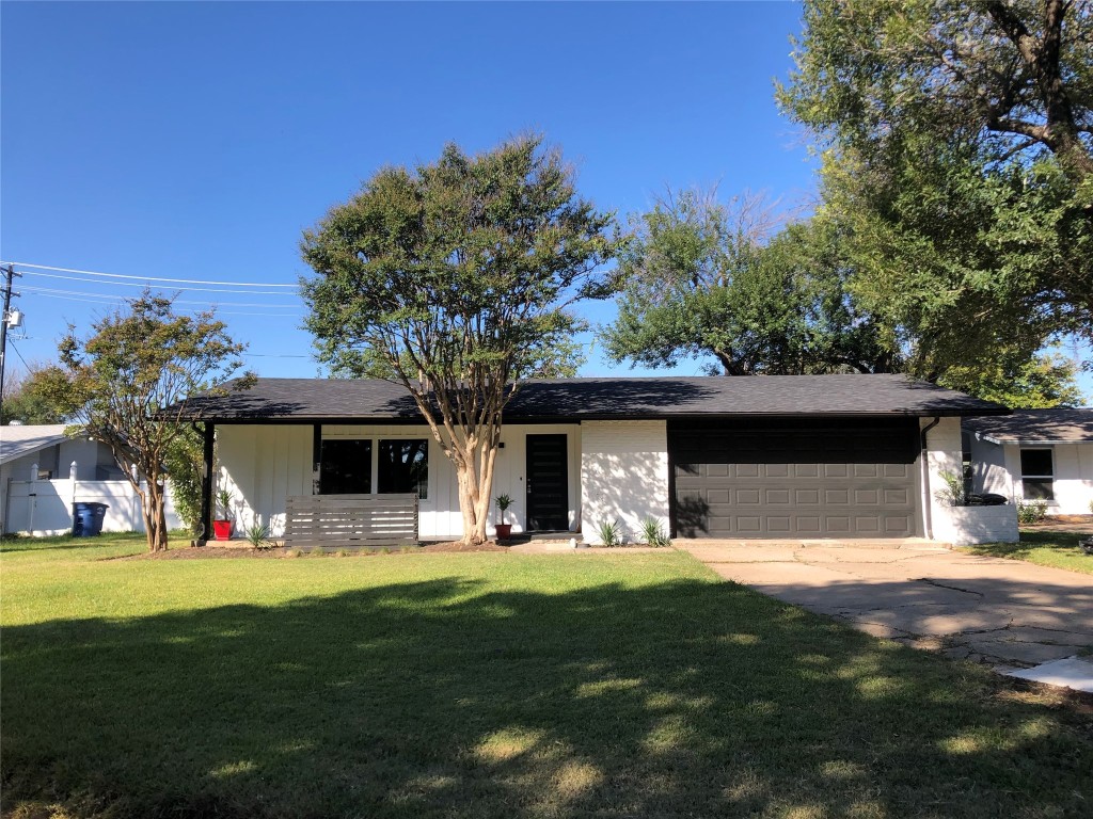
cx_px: 546
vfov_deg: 49.7
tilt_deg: +5.6
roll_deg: -0.2
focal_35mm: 28
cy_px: 410
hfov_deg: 63.4
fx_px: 884
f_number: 1.8
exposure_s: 1/1104
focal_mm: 3.99
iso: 20
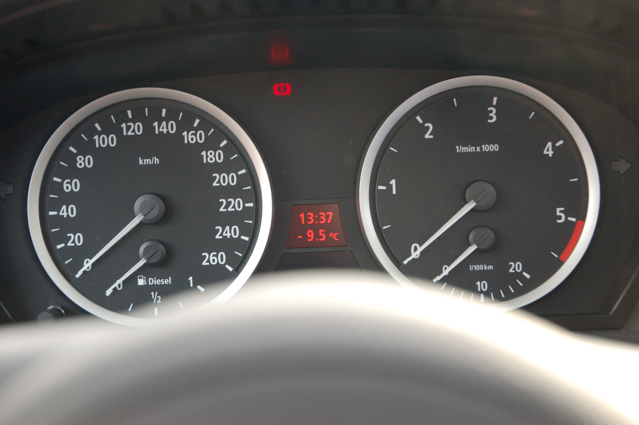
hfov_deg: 33.4
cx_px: 320
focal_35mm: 60
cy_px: 212
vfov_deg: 22.6
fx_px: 1064
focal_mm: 40
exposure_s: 1/80
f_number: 4.5
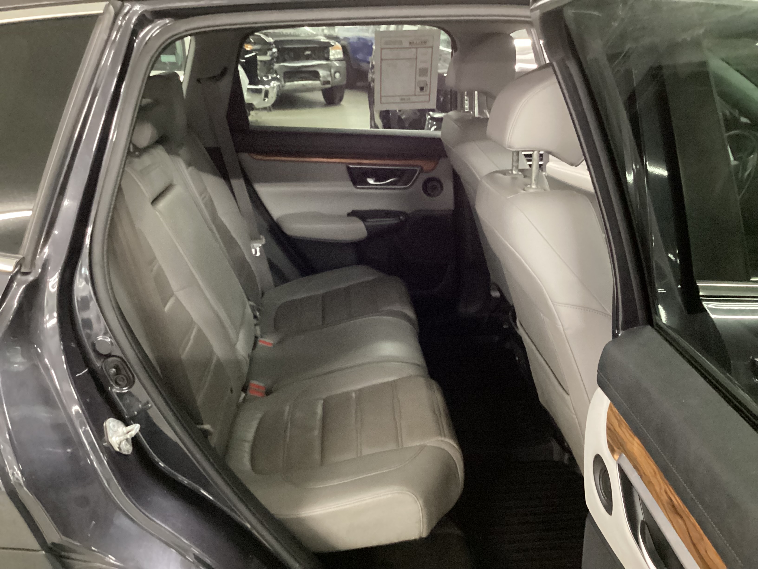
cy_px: 284
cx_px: 379
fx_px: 679
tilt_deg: -21.9
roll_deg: +1.1
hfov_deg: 58.4
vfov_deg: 45.4
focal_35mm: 31
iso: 640
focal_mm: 3.3
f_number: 2.4
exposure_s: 1/17
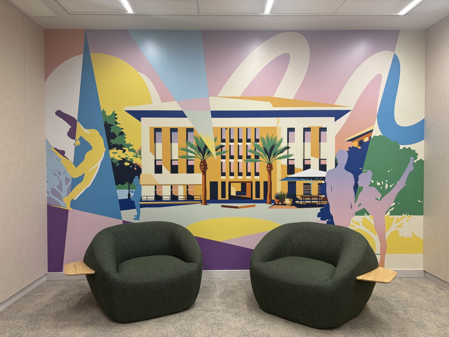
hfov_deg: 67.3
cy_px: 168
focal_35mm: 26
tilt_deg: -1.4
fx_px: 337
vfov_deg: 53.1
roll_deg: +0.0
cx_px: 224
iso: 125
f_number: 1.6
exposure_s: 1/108
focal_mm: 5.96
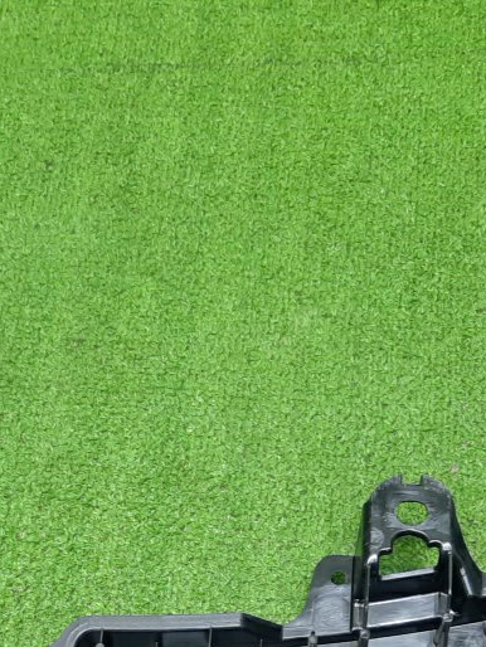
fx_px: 1309
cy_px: 627
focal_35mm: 70
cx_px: 120
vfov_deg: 26.5
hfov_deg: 20.9
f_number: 2
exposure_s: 1/50
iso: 138
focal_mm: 4.6
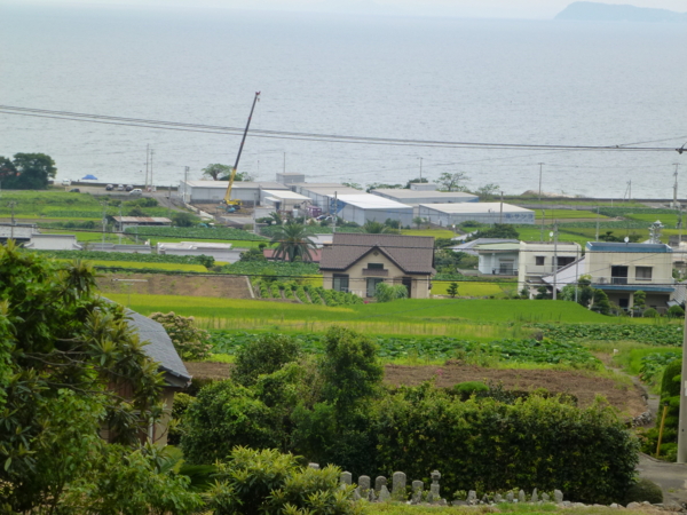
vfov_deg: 10.4
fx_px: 2818
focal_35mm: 142
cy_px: 258
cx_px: 344
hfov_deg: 13.9
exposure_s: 1/200
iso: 160
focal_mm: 25.5
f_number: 5.3
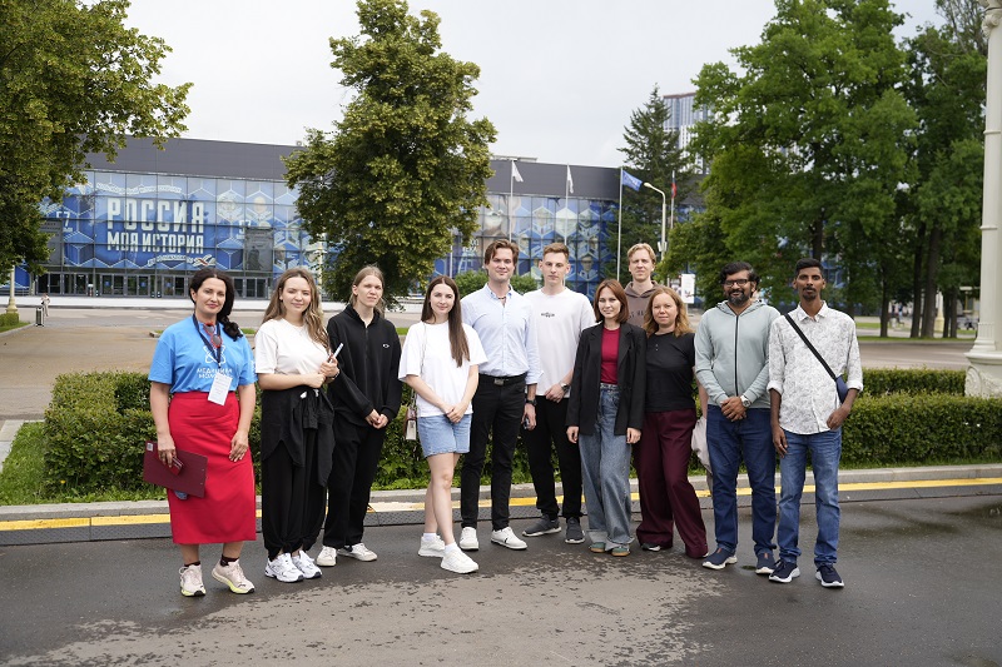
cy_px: 334
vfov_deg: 35.9
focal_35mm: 37
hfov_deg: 51.9
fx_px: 1030
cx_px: 501
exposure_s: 1/400
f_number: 4
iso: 100
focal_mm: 37
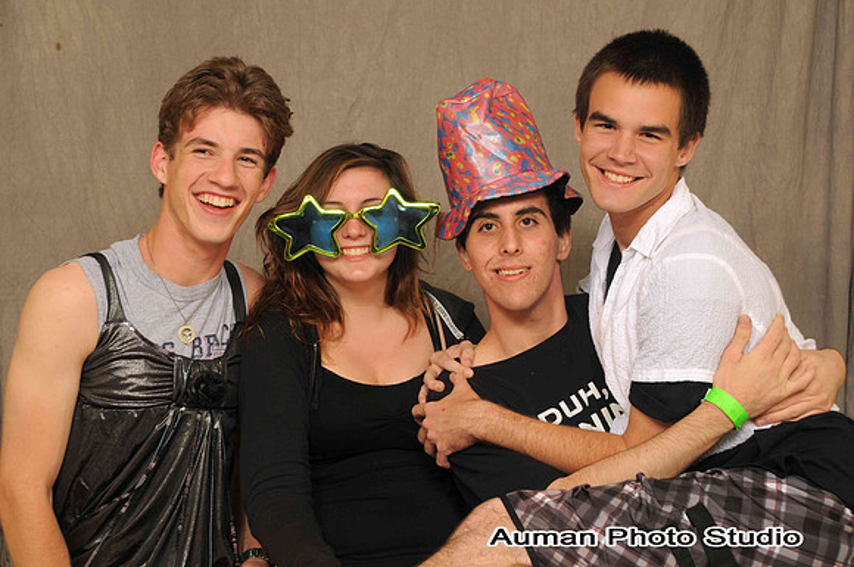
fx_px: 1563
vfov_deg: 20.6
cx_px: 427
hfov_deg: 30.6
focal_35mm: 66
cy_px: 284
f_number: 6.3
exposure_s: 1/125
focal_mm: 44
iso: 200
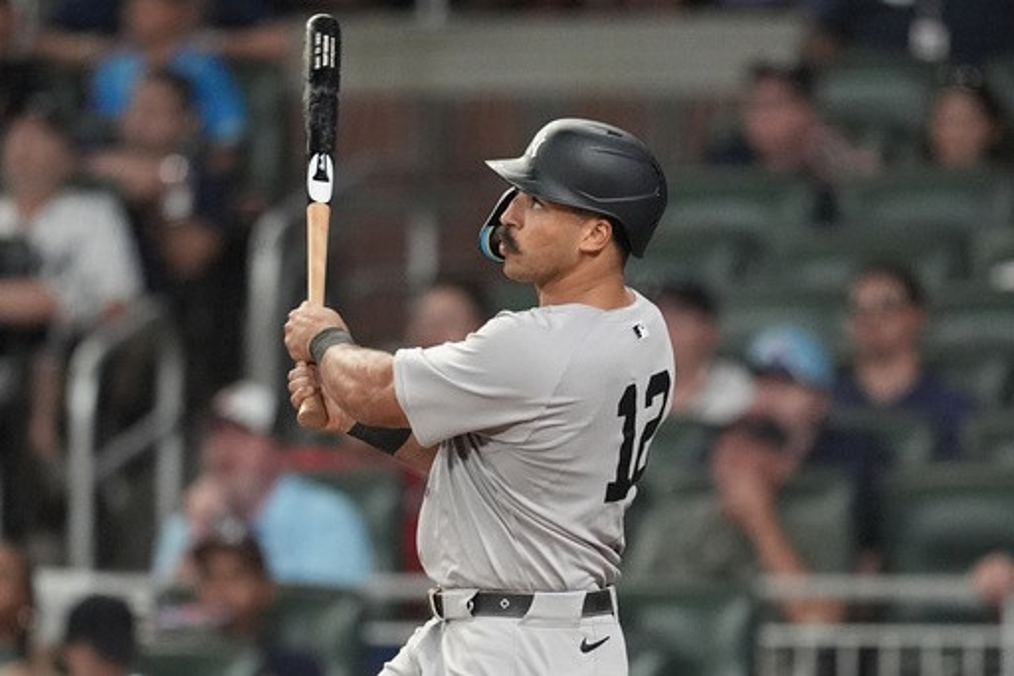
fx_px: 11262
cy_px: 338
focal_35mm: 400
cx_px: 507
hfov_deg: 5.2
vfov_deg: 3.4
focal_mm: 400
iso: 4000
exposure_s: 1/2000
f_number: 2.8
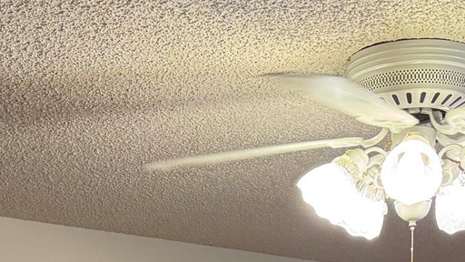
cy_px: 573
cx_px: 249
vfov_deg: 10.9
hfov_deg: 21.8
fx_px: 1208
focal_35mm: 98
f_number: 1.78
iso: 250
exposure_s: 1/60
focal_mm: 6.76
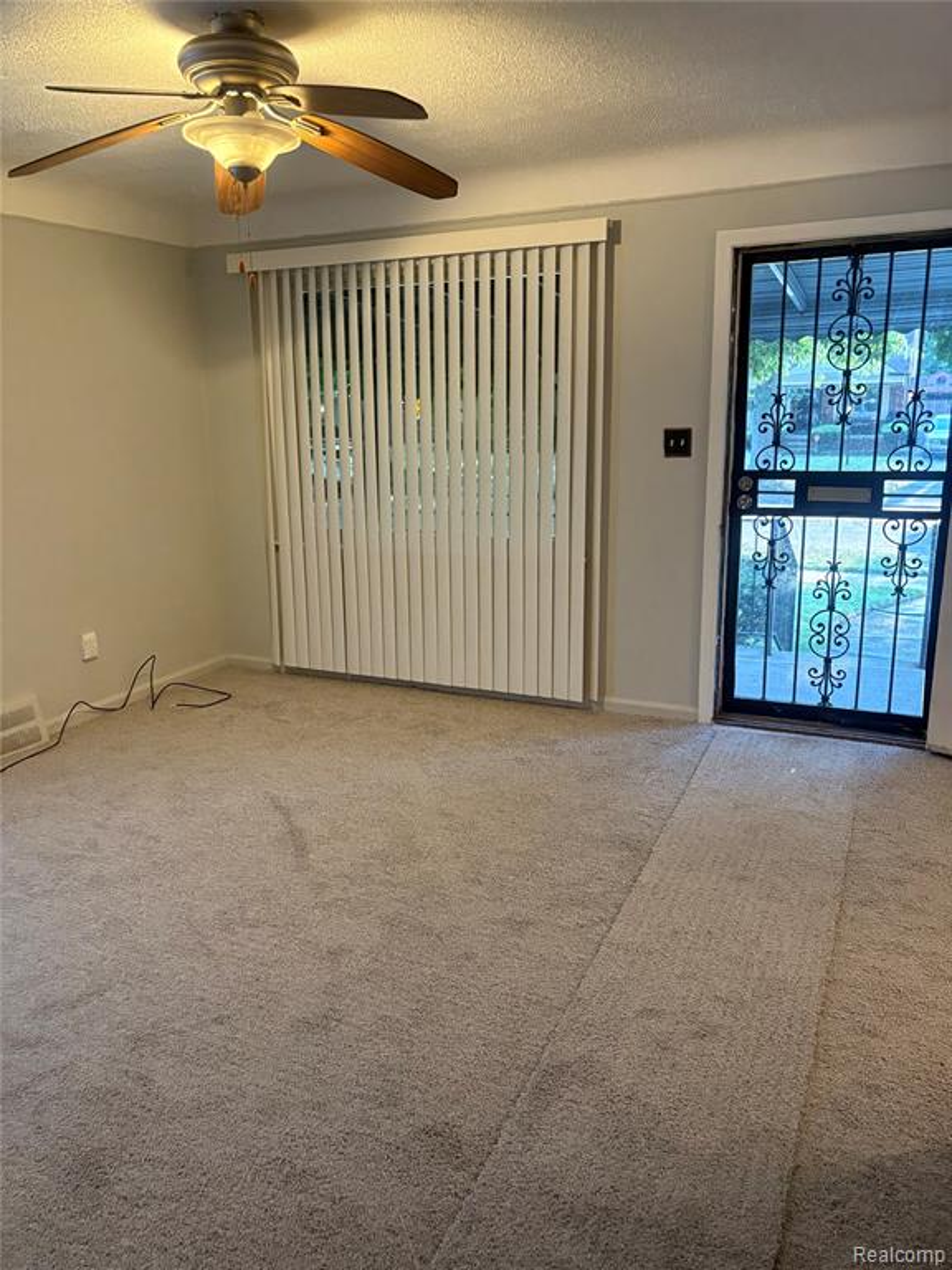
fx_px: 953
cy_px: 635
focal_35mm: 26
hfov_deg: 53.1
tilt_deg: -13.5
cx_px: 476
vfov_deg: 67.3
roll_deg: +2.1
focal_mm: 5.96
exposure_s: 1/60
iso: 400
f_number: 1.6
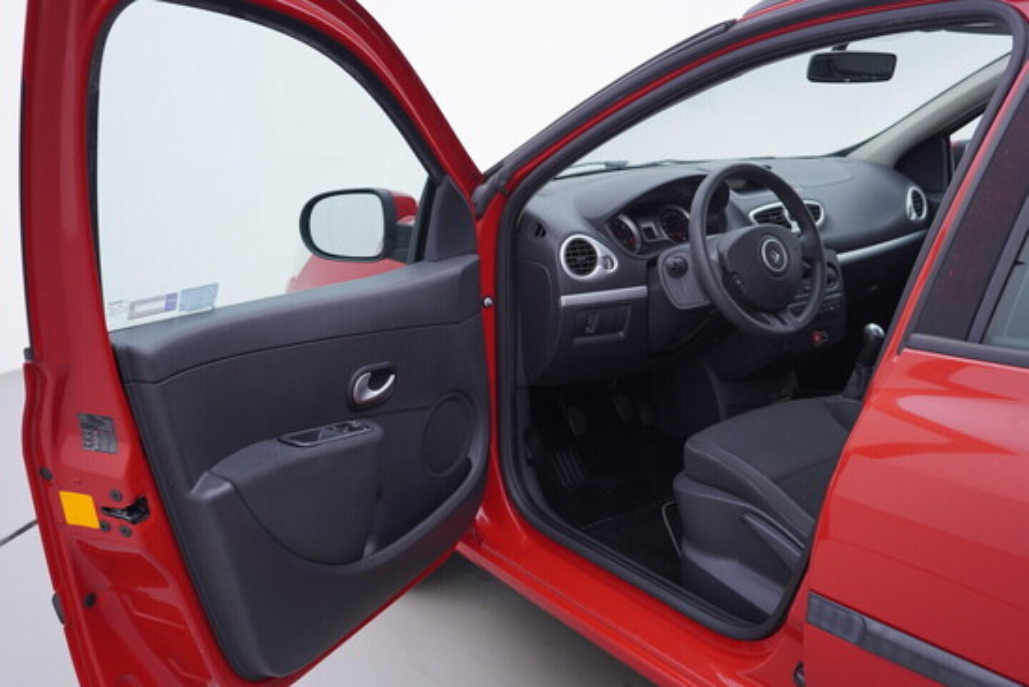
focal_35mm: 36
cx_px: 514
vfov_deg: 36.9
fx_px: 1029
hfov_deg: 53.1
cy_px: 344
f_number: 3.2
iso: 125
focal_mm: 24
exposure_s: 1/50
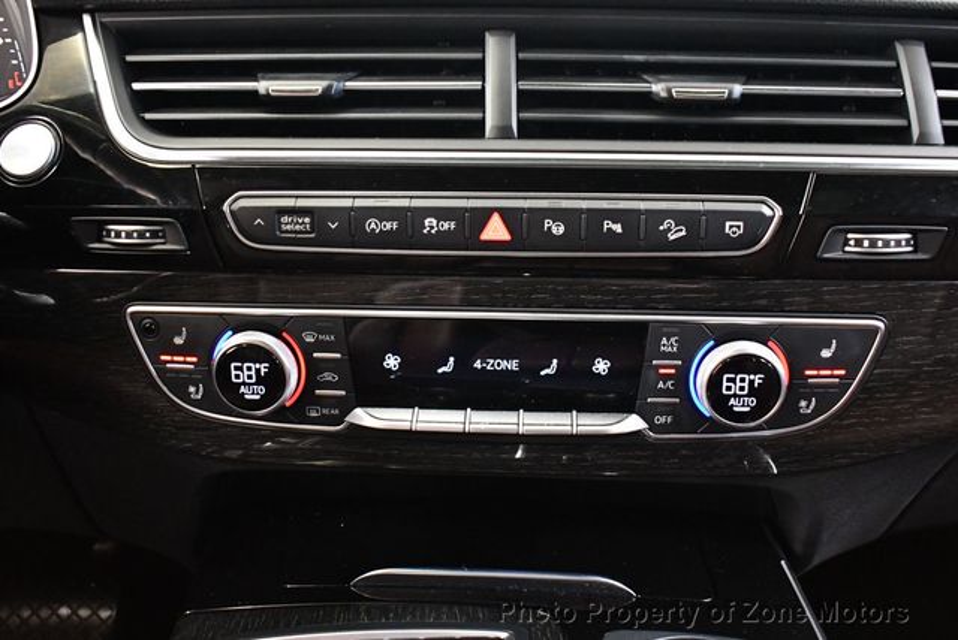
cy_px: 320
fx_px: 959
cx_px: 479
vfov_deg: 36.9
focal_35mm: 36
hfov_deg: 53.1
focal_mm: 18
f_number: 3.5
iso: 5000
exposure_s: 1/60
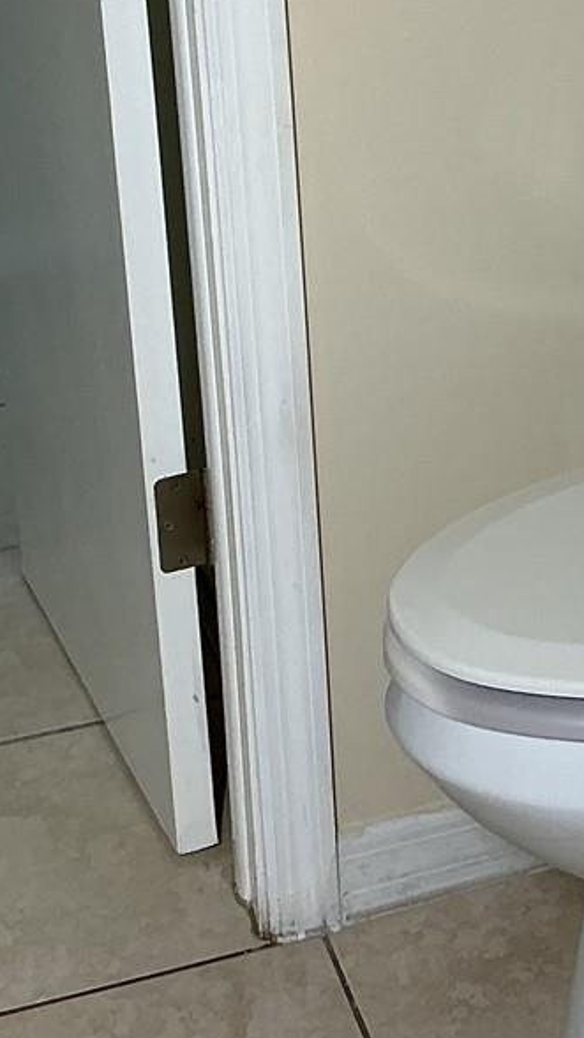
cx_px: 870
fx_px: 2366
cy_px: 171
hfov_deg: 13.3
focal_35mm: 86
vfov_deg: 24.2
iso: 32
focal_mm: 3
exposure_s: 1/60
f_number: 1.8
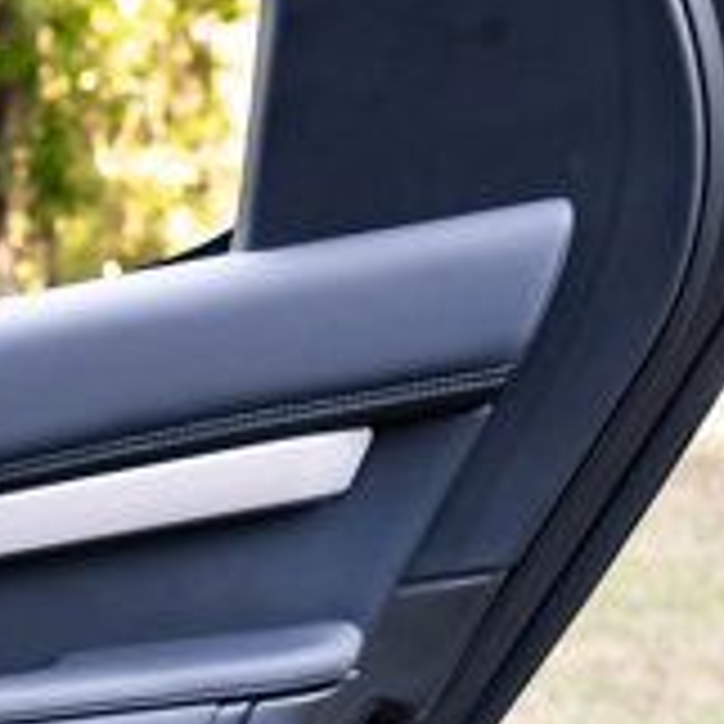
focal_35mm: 81
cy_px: 848
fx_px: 1917
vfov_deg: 20.2
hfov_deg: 18.5
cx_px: -418
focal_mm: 24
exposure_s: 1/200
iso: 640
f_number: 2.8
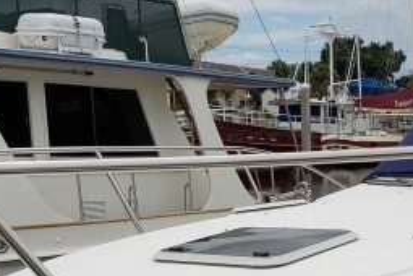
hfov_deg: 23.8
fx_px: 975
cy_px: 302
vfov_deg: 15.6
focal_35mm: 85
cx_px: 264
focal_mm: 4.3
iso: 50
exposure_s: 1/2342
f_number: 2.4
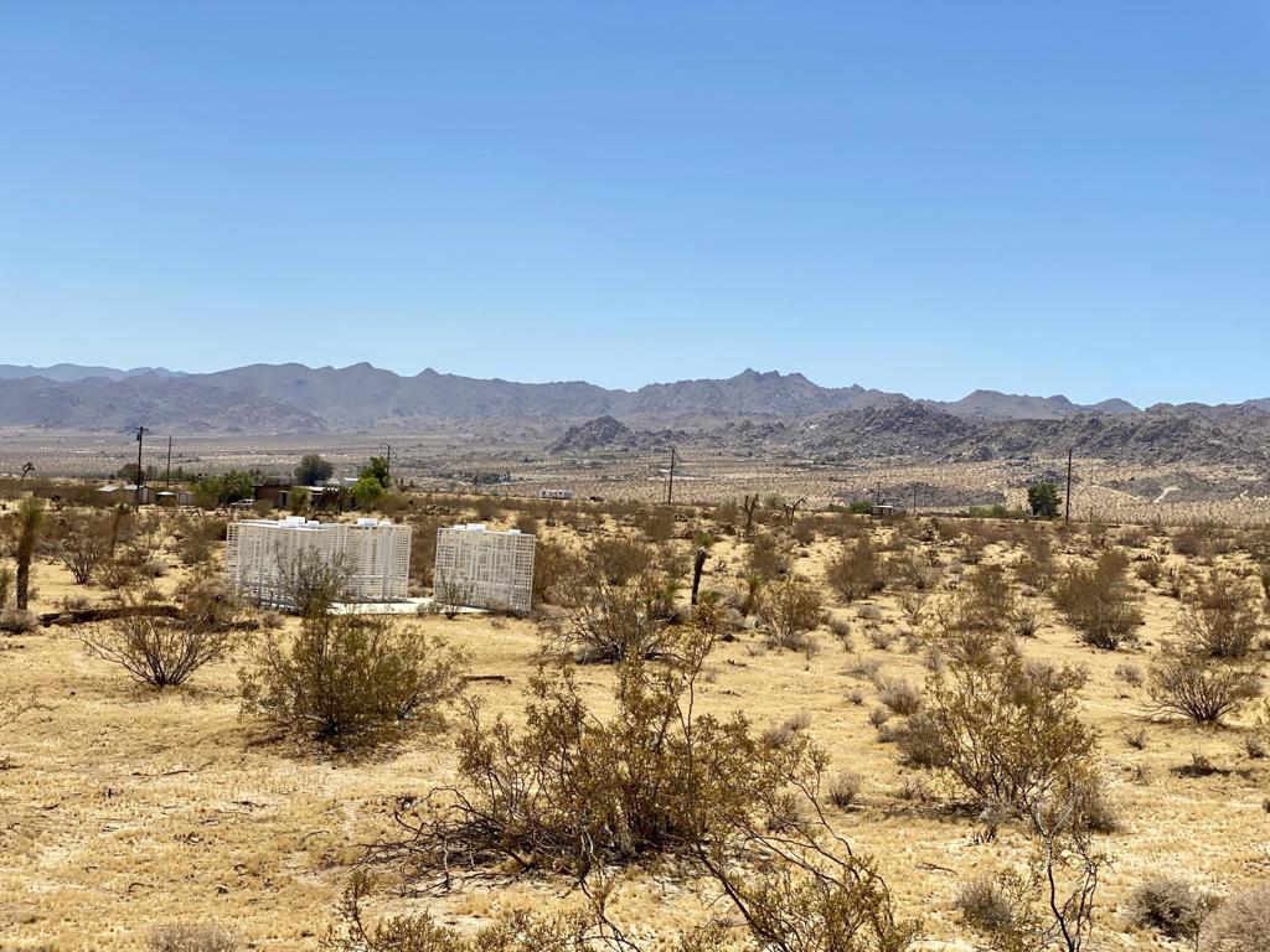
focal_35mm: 52
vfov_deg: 28.0
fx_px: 1908
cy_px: 476
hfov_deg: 36.8
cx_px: 635
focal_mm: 6
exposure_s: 1/2817
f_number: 2
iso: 25
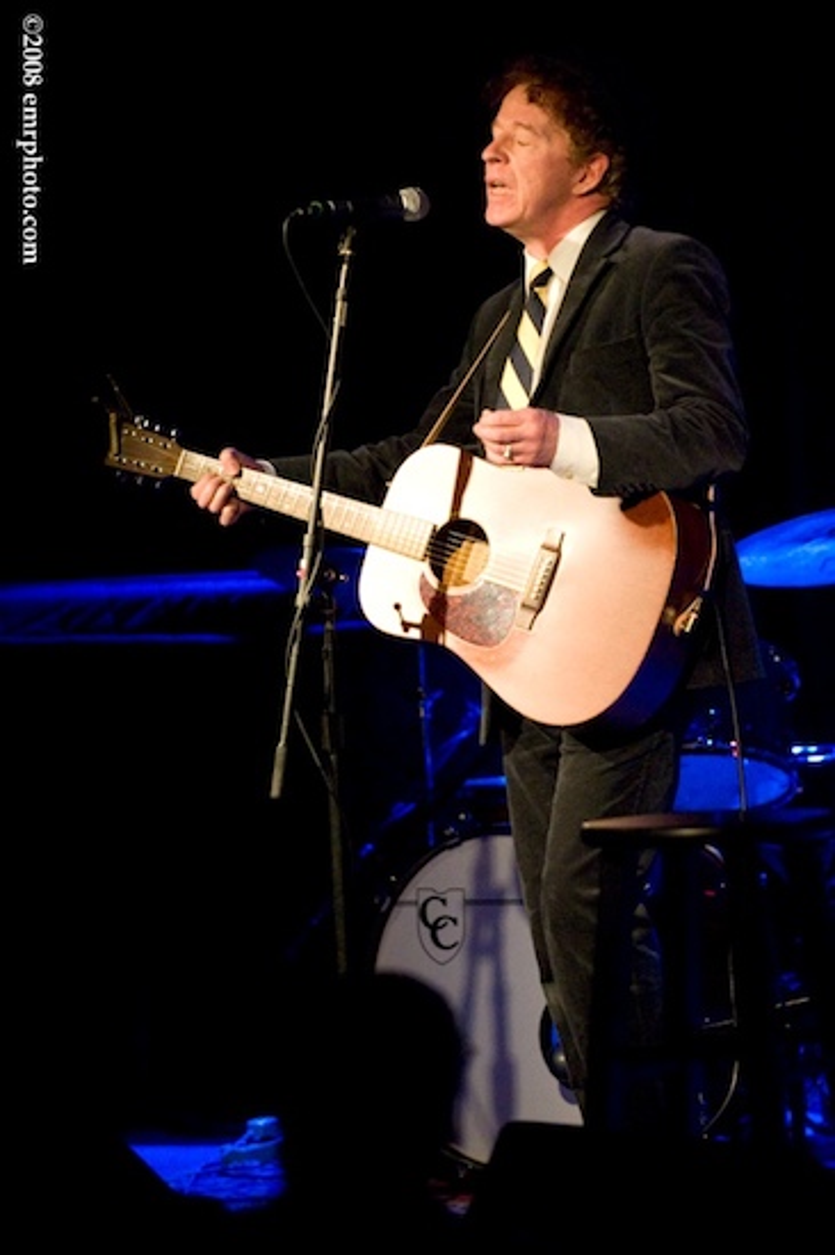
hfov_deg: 8.8
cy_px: 628
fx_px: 5399
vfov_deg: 13.3
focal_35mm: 155
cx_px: 418
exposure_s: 1/200
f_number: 2.8
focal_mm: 155
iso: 6400
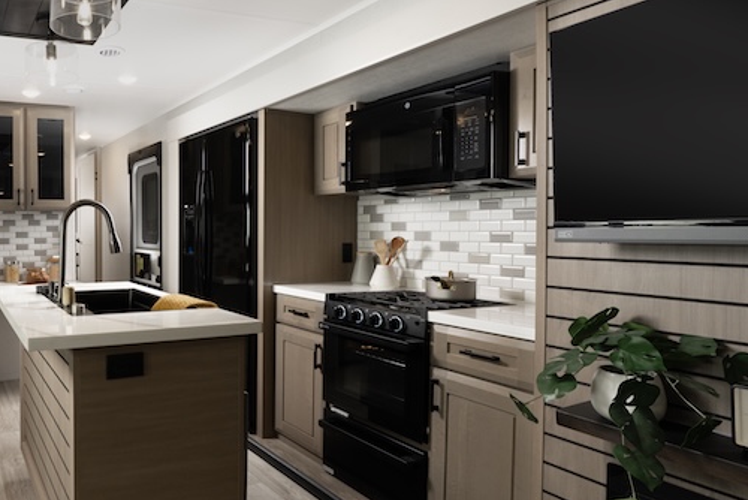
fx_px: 499
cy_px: 234
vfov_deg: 53.2
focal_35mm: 24
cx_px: 123
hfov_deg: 65.2
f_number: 8
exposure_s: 1/50
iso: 500
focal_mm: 12
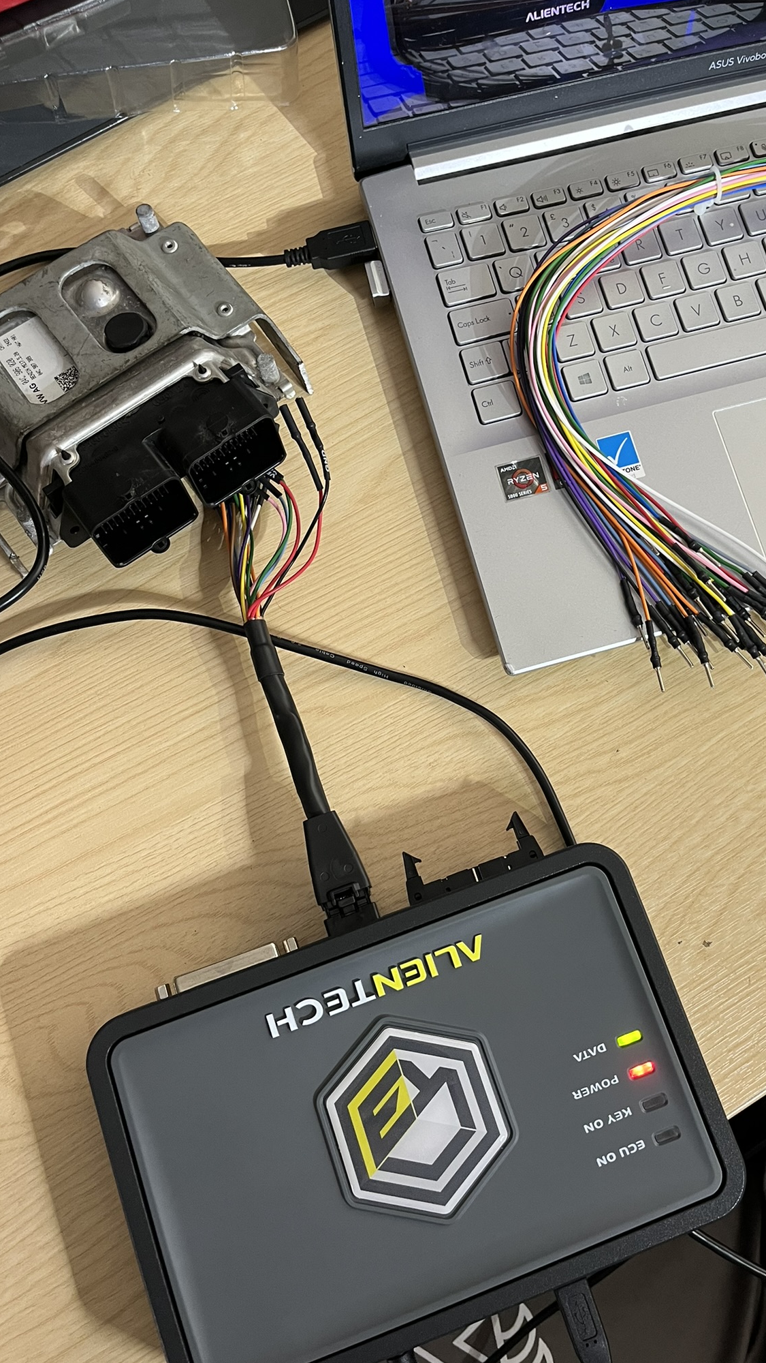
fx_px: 1047
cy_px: 674
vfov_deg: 66.1
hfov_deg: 40.0
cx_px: 466
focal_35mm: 29
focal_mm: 5.1
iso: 160
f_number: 1.6
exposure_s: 1/60
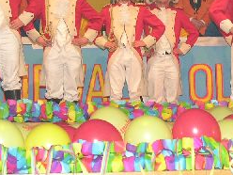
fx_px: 1111
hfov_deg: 11.9
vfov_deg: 9.0
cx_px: 225
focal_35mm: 165
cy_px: 52
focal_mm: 12.7
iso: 100
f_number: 3.1
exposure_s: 1/60.1
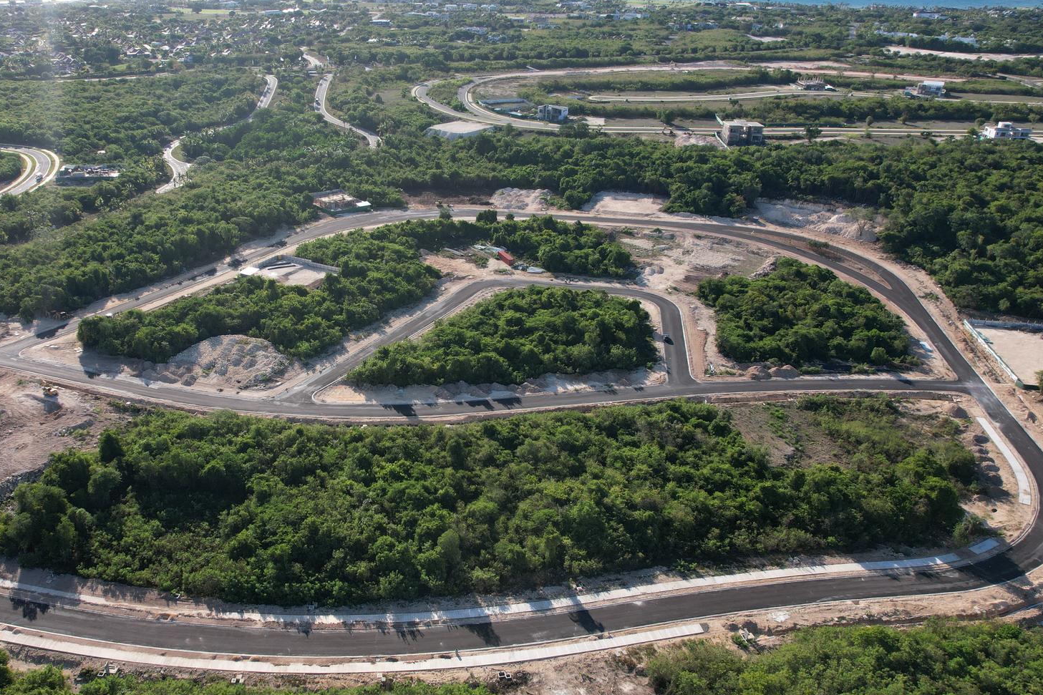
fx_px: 840
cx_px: 419
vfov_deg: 44.9
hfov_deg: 63.1
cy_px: 364
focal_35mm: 29
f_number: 2.8
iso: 100
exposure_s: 1/350
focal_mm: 8.38
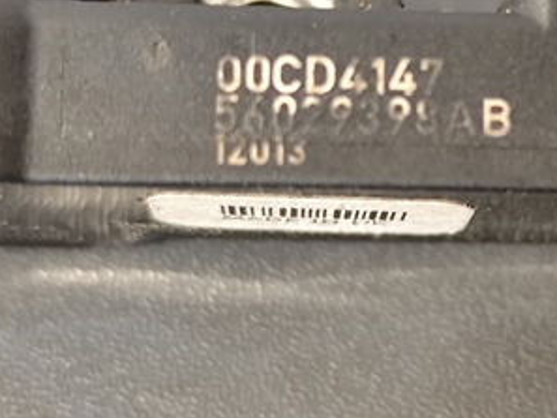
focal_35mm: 99
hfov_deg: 19.7
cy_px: 164
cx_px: 431
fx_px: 1594
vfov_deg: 14.9
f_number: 1.65
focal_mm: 6.19
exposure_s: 1/24
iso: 2000
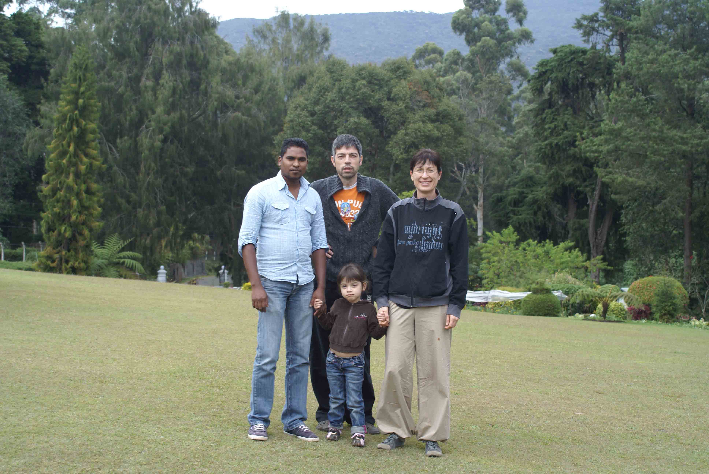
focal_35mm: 52
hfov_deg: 37.8
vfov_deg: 25.8
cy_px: 237
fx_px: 1035
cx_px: 354
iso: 100
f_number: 5
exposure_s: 1/80
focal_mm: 35
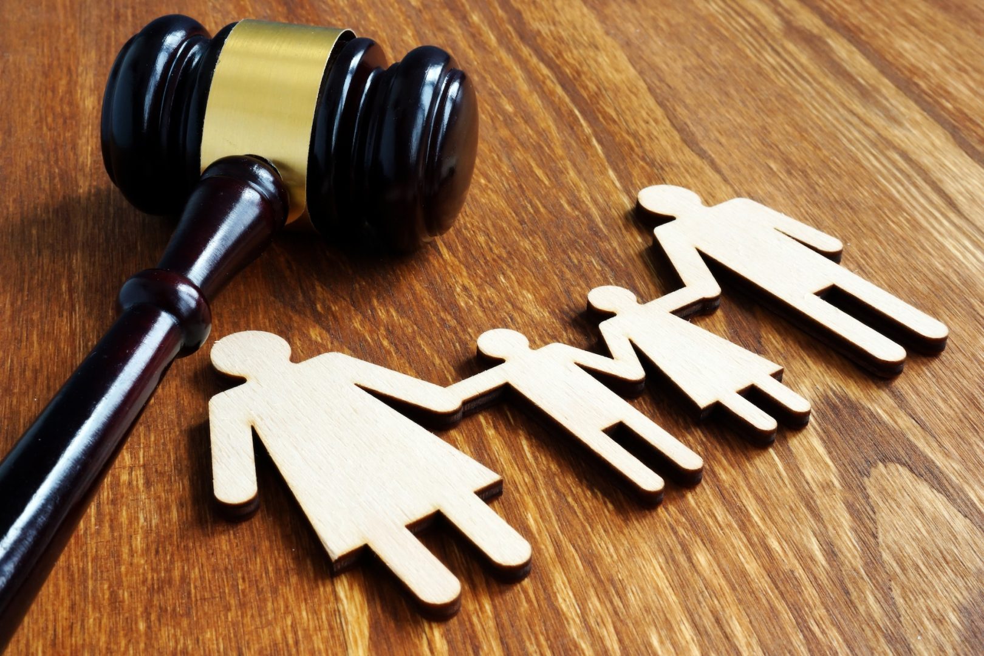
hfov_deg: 43.6
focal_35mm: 45
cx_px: 492
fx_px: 1230
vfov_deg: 29.9
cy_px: 328
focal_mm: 30
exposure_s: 1/5
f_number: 20
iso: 200
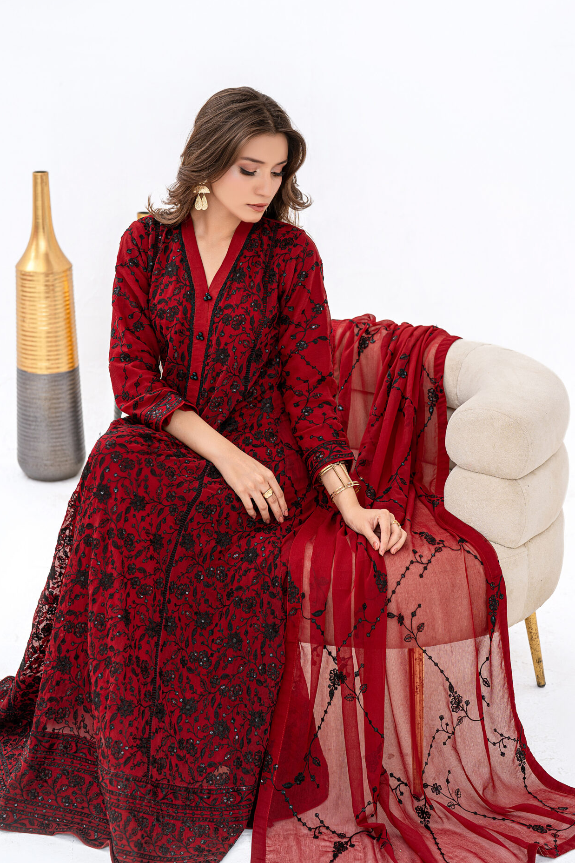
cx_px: 306
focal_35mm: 69
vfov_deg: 29.2
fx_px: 1653
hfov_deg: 19.7
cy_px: 400
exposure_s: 1/200
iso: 80
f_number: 3.5
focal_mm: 50
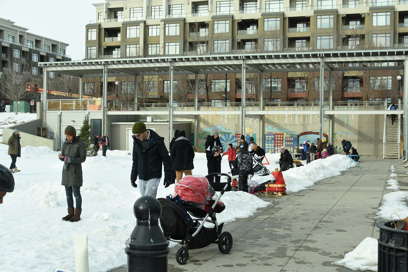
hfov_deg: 41.1
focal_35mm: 48
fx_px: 544
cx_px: 204
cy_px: 136
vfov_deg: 28.1
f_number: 8
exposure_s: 1/250
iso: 200
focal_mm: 32
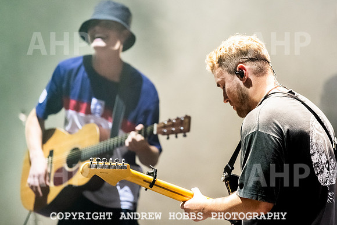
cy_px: 109
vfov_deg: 5.6
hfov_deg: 8.3
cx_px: 209
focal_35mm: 247
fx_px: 2310
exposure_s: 1/800
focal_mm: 180
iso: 4000
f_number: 2.8
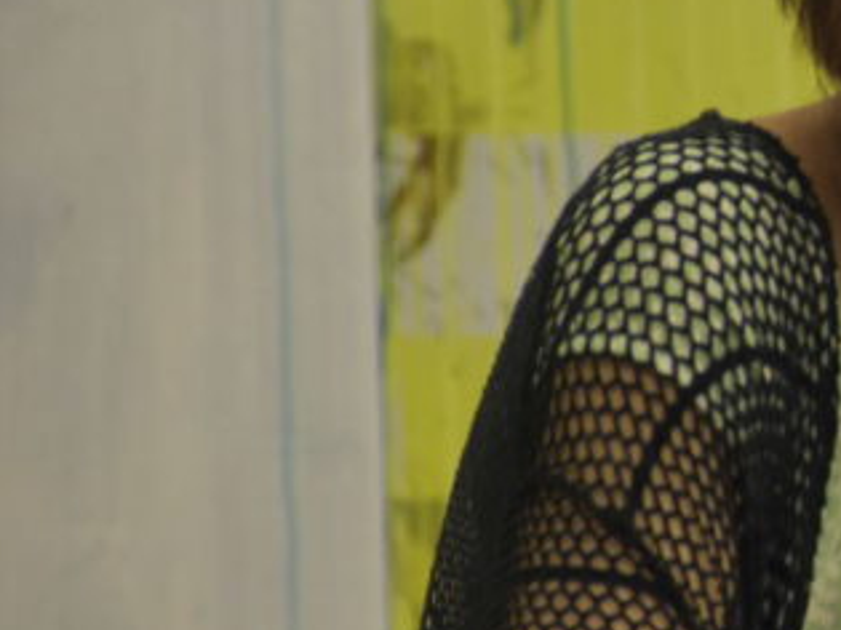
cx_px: 1362
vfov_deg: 2.3
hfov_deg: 3.0
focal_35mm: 657
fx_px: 15956
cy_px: 342
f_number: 5.6
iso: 1600
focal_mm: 140
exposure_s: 1/60
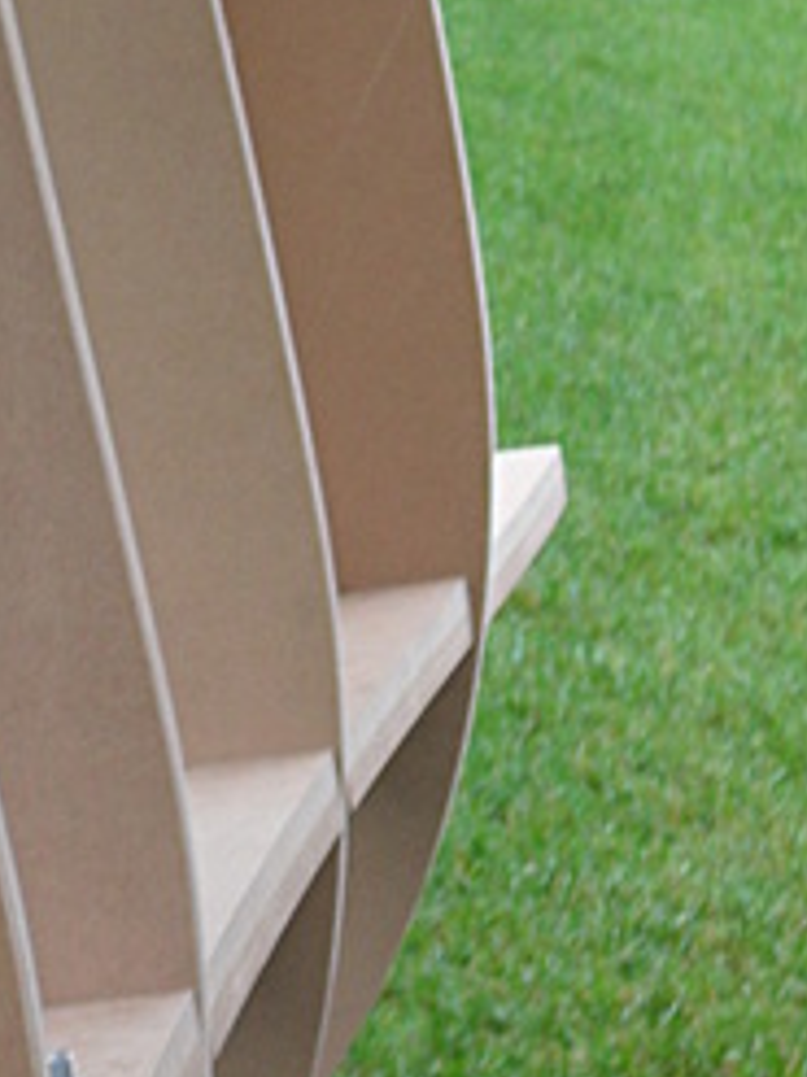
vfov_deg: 7.7
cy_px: 336
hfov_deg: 5.7
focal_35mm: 256
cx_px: -526
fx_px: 7964
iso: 100
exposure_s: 1/60
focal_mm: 13.6
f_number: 5
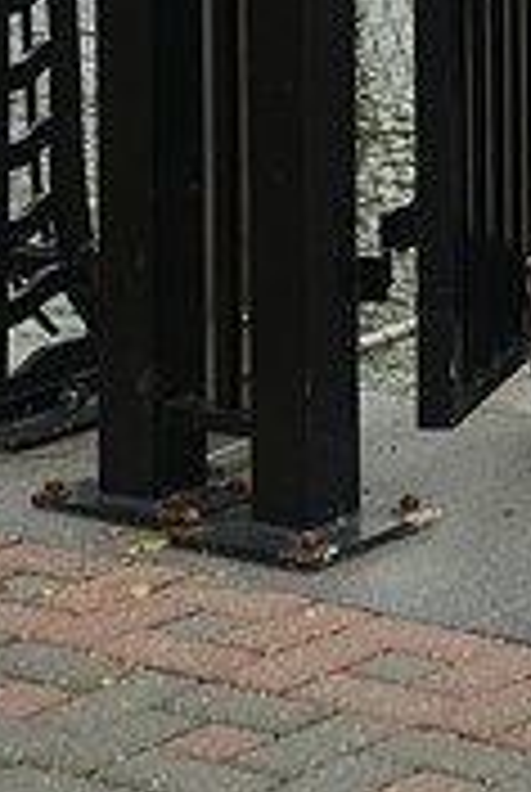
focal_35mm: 181
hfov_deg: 7.5
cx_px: 767
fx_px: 3989
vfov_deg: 10.9
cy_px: -450
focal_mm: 55
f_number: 6.3
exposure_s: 1/200
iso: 250
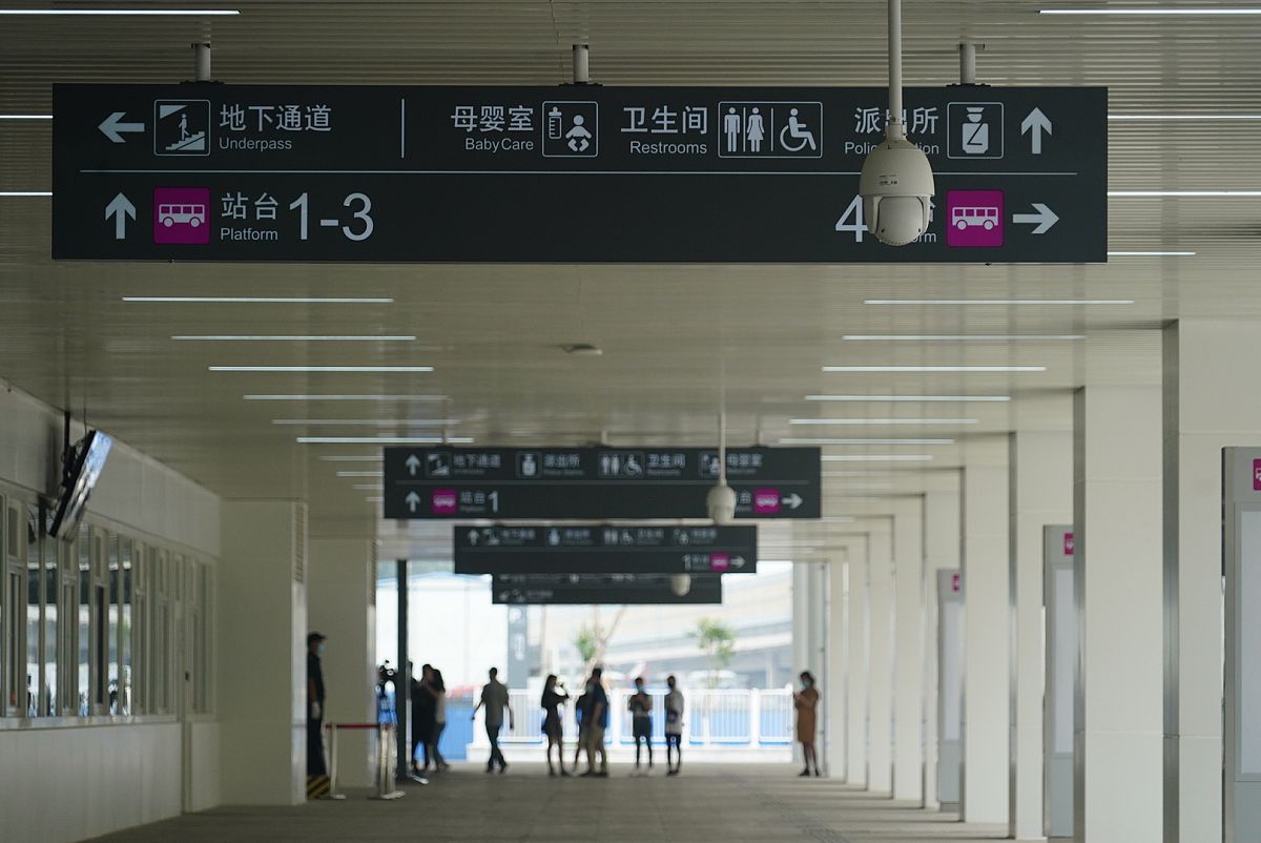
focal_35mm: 175
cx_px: 630
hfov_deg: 11.7
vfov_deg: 7.9
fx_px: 6134
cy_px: 422
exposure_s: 1/1250
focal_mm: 175
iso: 1600
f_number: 6.3
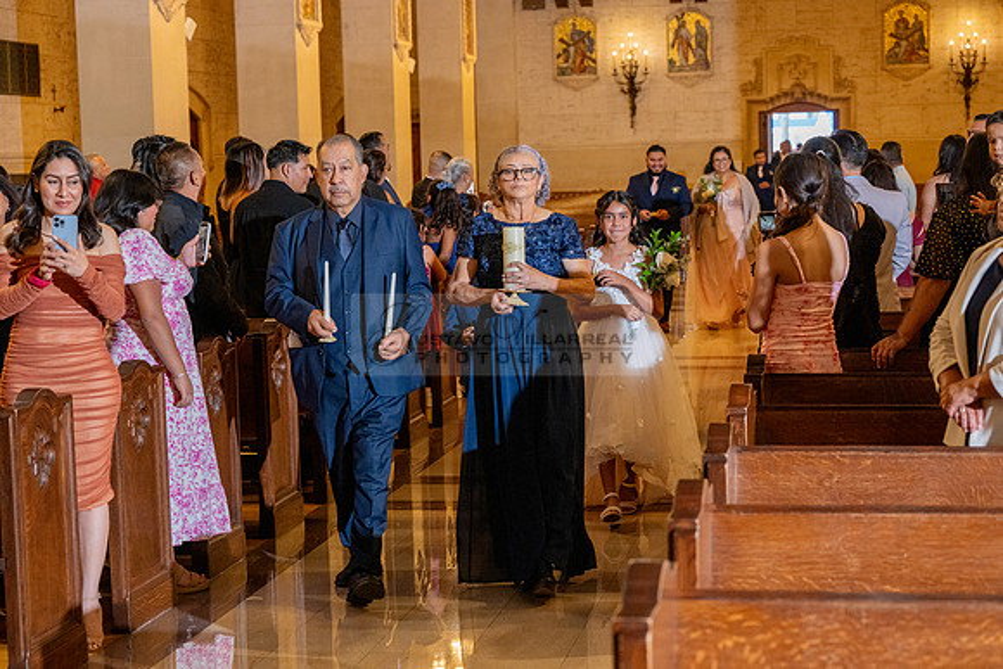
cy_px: 334
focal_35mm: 70
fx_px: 1951
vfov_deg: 19.5
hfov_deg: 28.8
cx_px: 502
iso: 2000
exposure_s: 1/200
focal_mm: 70
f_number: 4.5
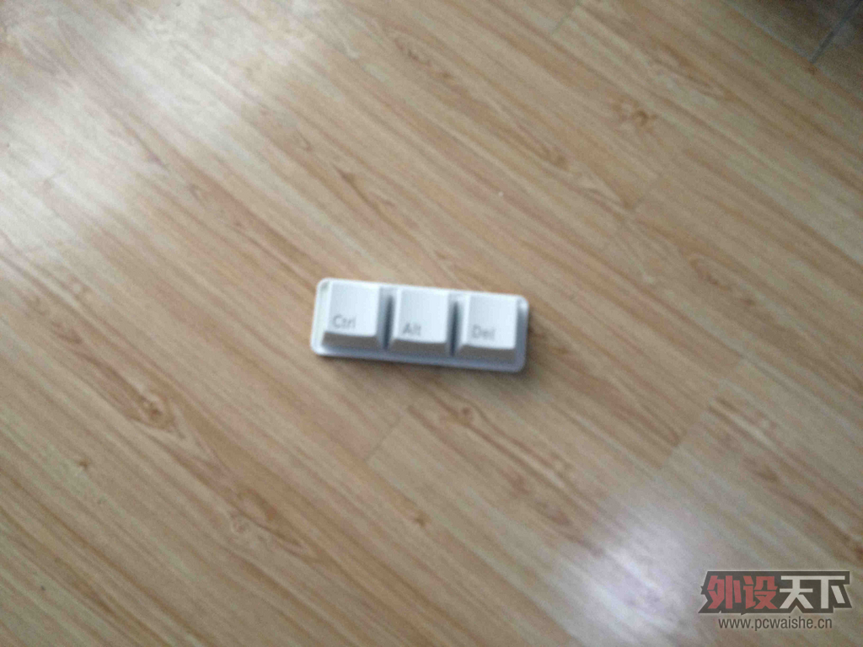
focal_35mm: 35
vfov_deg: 40.7
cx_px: 432
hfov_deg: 52.6
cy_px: 324
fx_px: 873
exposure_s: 1/20
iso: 125
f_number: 2.4
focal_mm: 4.28
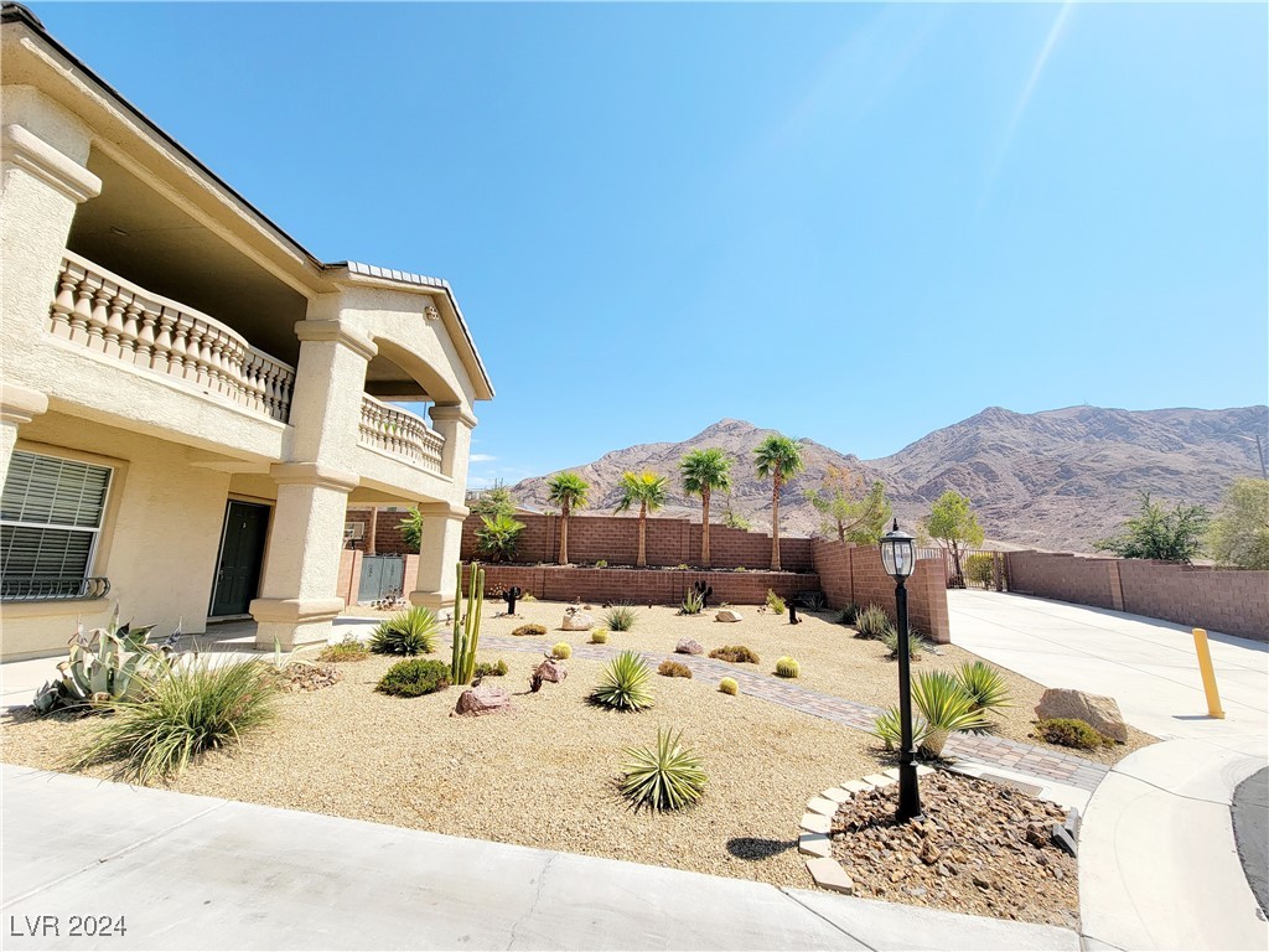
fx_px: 477
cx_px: 634
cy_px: 476
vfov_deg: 89.9
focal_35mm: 13
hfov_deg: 106.2
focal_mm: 2.2
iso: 50
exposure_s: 1/2500
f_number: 2.2
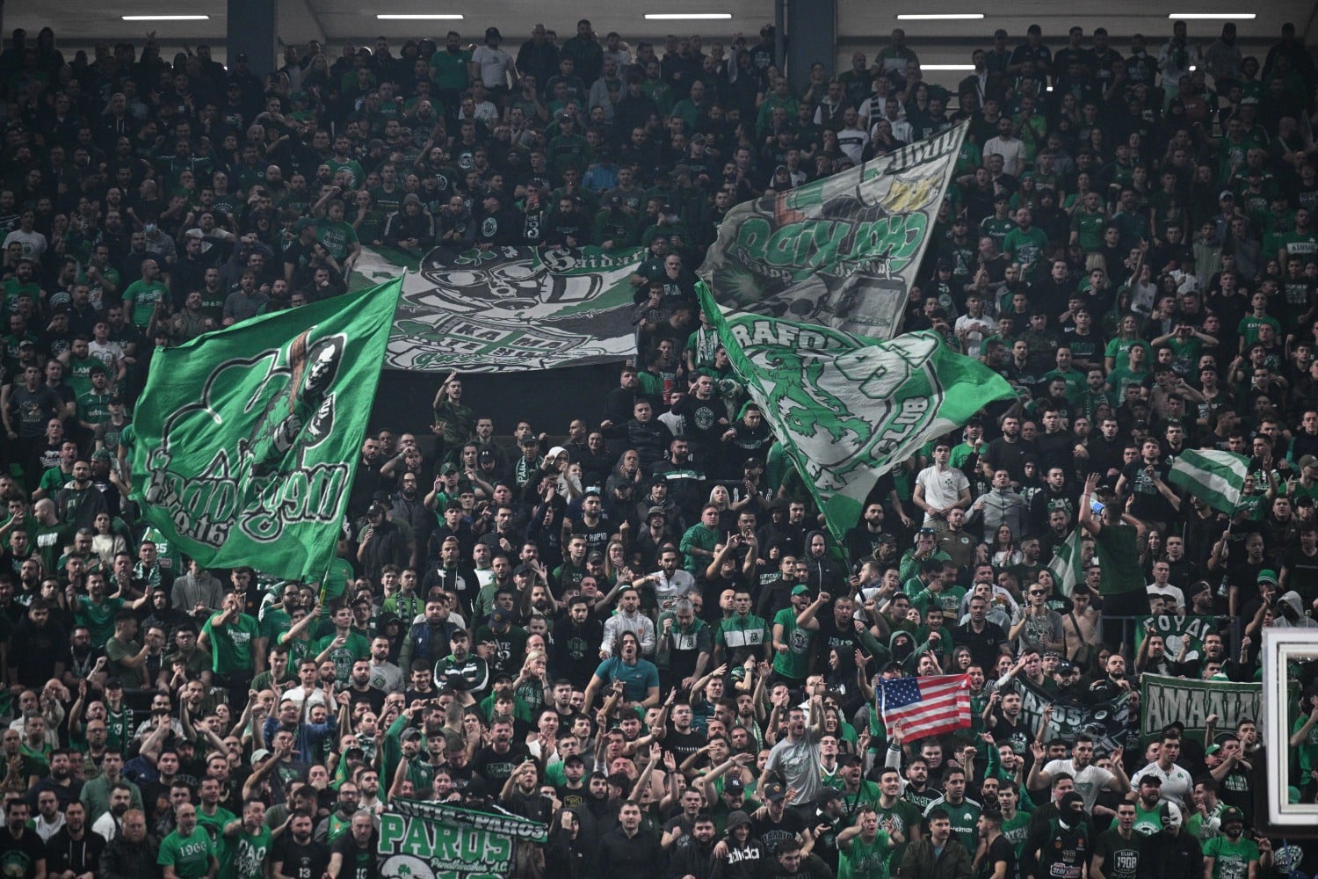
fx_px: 5491
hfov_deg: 13.7
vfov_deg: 9.1
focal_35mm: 150
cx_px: 659
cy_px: 440
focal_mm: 150
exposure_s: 1/800
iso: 2500
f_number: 3.5
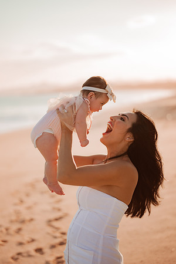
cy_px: 132
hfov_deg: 23.4
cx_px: 88
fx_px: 425
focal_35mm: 58
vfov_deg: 34.5
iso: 100
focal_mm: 58
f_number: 1.4
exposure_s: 1/4000
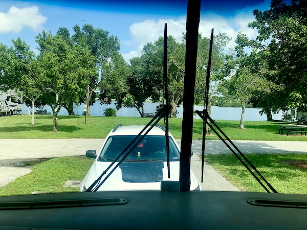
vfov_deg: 49.7
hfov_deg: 63.4
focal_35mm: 28
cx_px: 154
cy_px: 115
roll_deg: -1.4
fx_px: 248
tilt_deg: -3.1
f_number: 1.8
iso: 20
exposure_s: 1/1080
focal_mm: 4
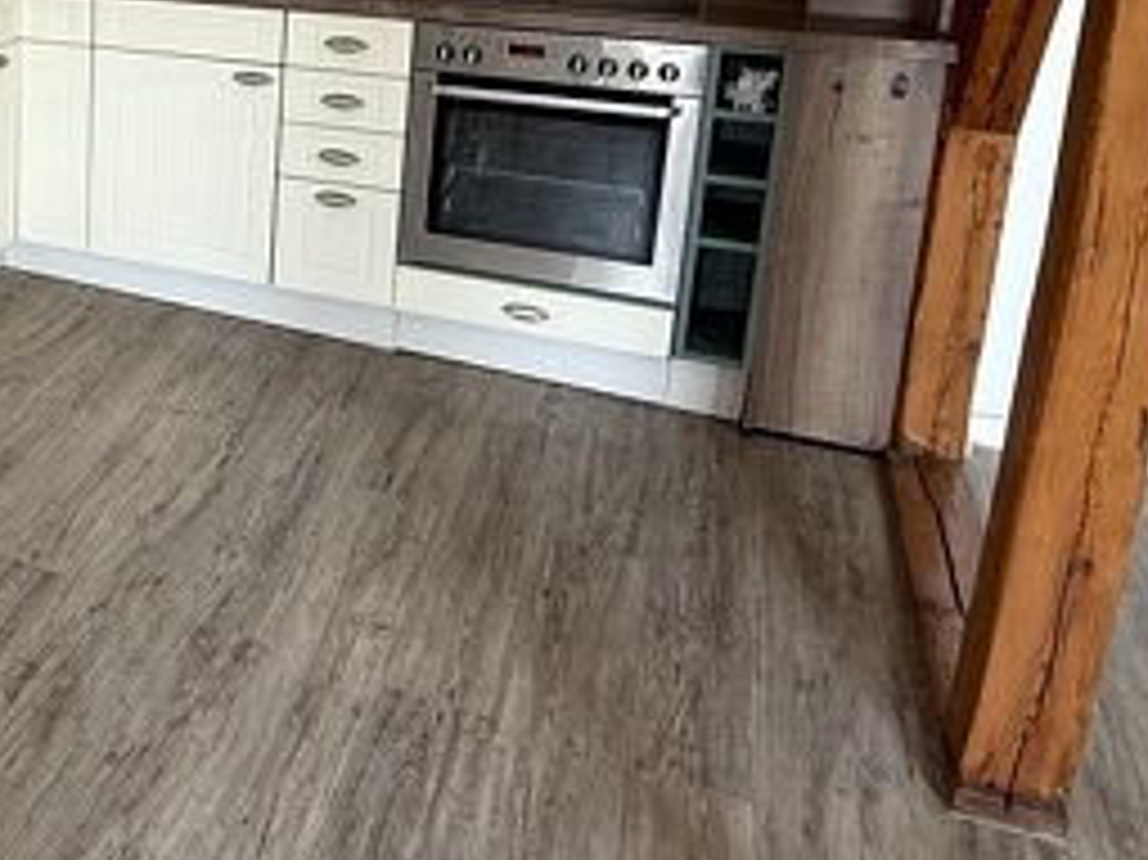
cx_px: -113
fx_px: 1459
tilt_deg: -12.9
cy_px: 86
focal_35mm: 44
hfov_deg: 36.4
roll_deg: +0.5
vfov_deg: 31.3
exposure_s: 1/99
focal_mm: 2.22
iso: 125
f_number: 2.2
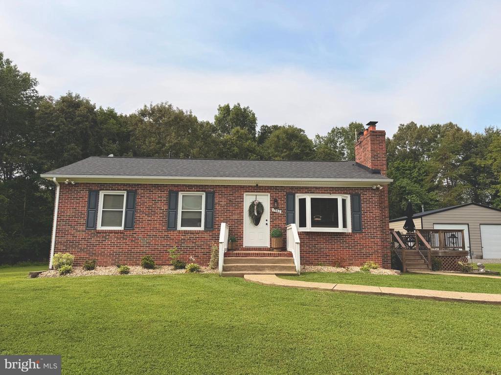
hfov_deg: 71.6
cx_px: 250
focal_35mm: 24
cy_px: 188
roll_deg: -0.2
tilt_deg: +8.7
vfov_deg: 56.8
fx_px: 347
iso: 80
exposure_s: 1/5000
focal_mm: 6.76
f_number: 1.78
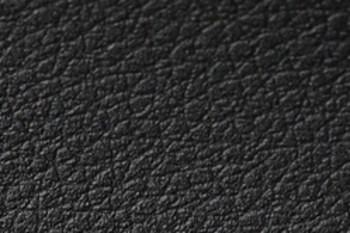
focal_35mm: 210
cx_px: -32
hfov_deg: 9.7
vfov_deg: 6.5
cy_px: 347
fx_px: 2038
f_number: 4
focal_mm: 21.5
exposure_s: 1/15
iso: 1600
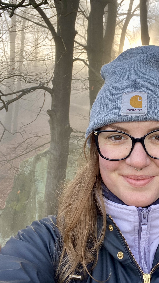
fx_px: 292
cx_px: 125
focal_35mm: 39
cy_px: 128
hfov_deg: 29.8
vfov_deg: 51.5
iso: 40
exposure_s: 1/122
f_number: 2.2
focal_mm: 2.71
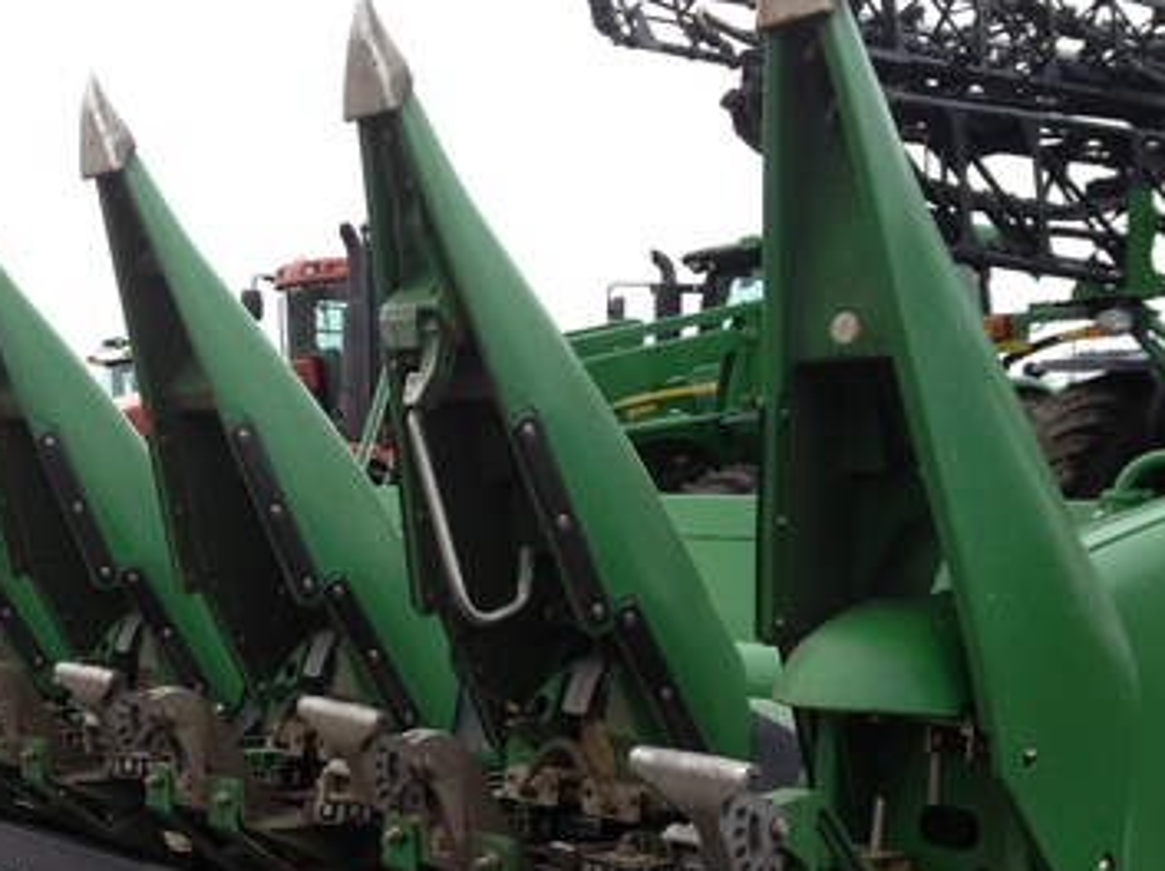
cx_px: 297
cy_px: 633
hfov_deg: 34.8
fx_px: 1816
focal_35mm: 54
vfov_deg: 26.7
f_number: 2.4
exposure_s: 1/253
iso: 50
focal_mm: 4.28
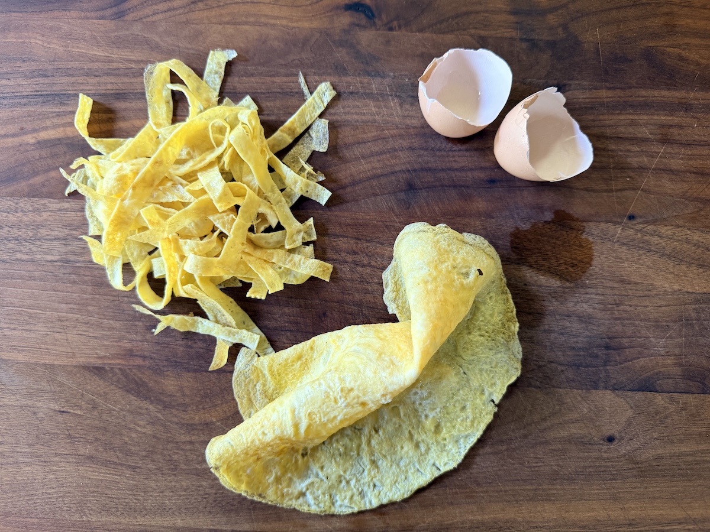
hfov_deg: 71.6
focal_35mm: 24
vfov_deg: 56.8
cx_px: 355
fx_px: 492
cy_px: 266
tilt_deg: -89.5
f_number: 1.78
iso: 320
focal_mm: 6.76
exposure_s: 1/60
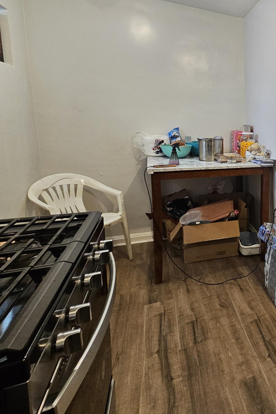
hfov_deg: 42.0
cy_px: 158
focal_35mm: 23
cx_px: 312
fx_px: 264
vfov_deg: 74.9
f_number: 2.2
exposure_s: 1/40
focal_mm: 2.2
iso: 400
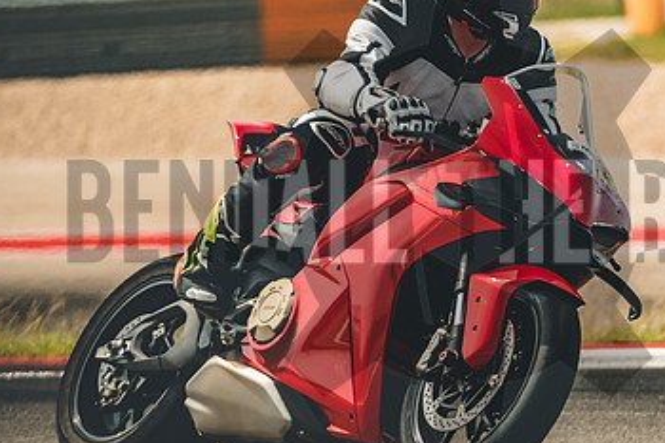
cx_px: 589
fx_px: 15176
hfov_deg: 2.5
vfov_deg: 1.7
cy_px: 243
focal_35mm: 822
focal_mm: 270.6
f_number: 5
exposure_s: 1/2500
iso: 800
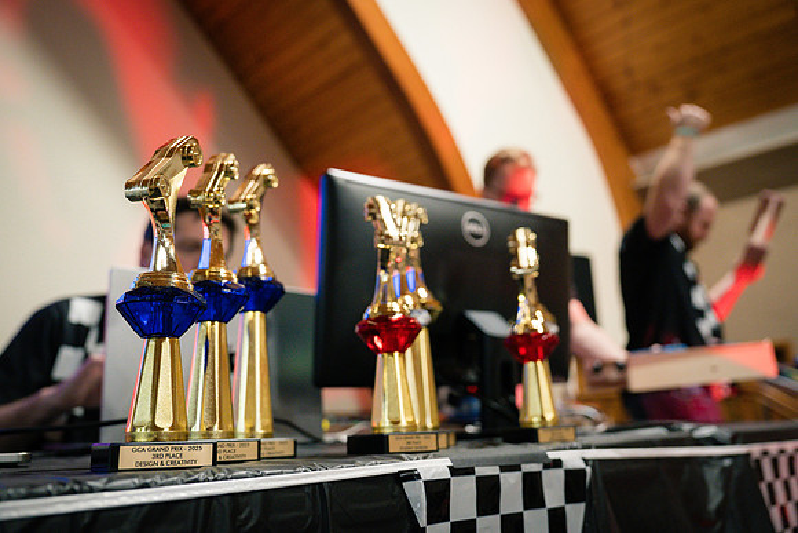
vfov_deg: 43.6
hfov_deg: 61.9
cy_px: 266
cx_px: 399
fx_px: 665
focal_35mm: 30
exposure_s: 1/320
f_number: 2.8
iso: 2500
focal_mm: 30
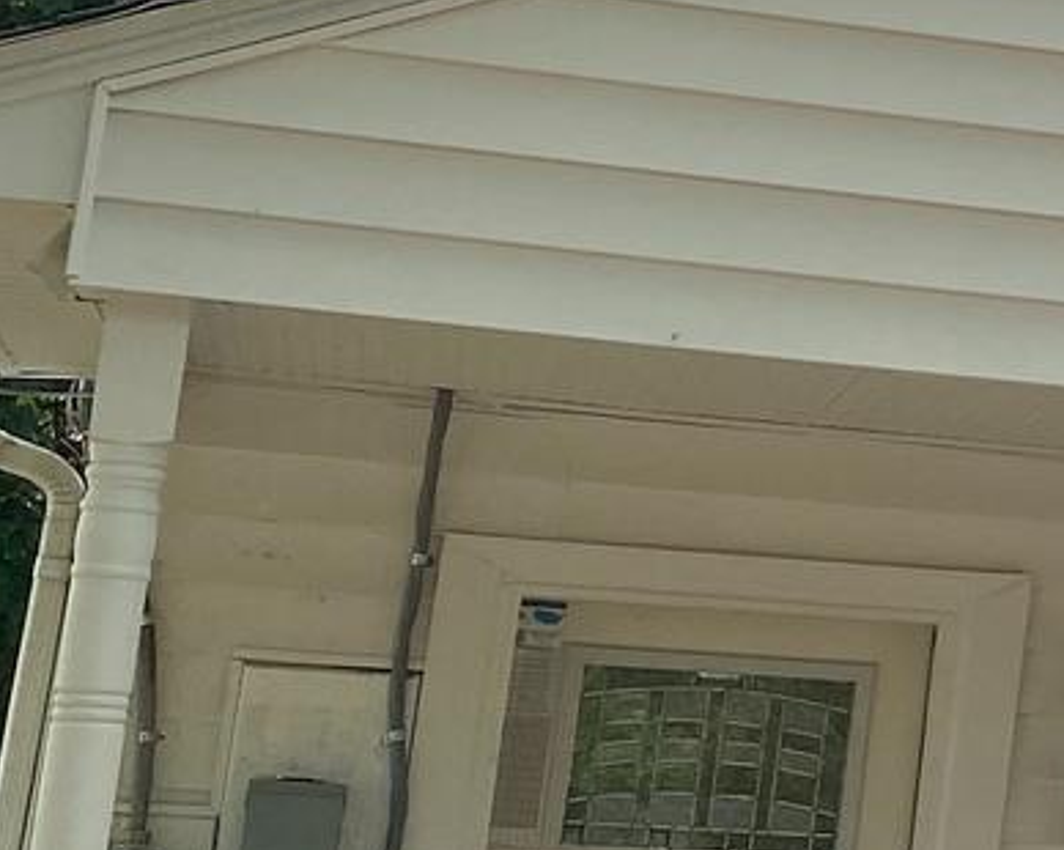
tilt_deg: +12.6
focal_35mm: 134
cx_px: 2361
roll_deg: -2.7
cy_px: 55
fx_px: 4218
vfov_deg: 11.4
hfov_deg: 12.1
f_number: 1.8
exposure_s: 1/1727
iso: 32
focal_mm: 4.25
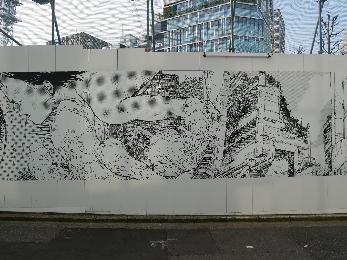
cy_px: 130
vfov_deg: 56.9
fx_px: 241
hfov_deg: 71.6
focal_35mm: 24
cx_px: 174
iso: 200
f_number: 6.3
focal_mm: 12
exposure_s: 1/320
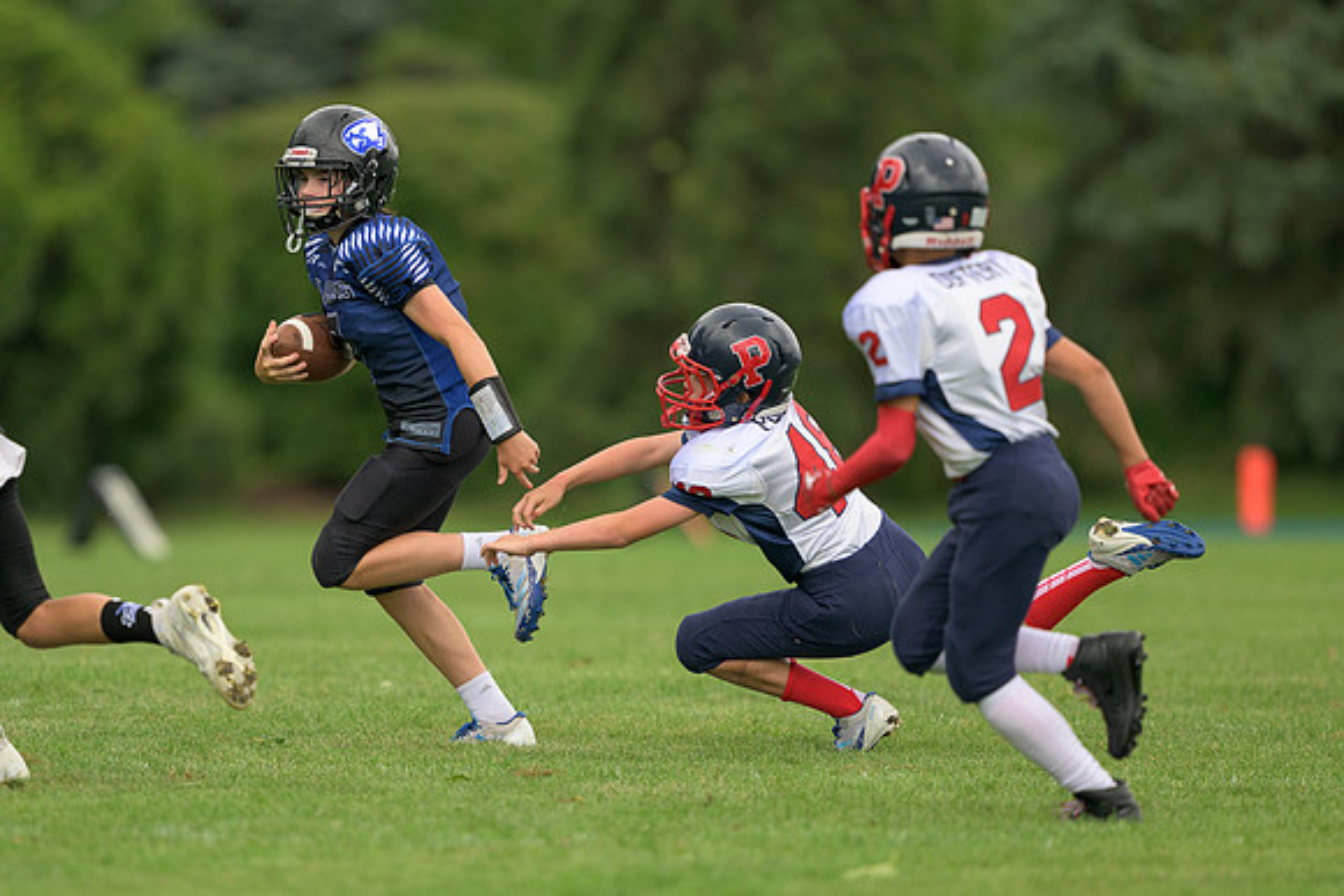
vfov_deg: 2.2
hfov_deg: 3.3
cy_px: 509
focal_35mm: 622
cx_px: 470
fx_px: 23239
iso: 250
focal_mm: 400
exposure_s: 1/3200
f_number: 2.8
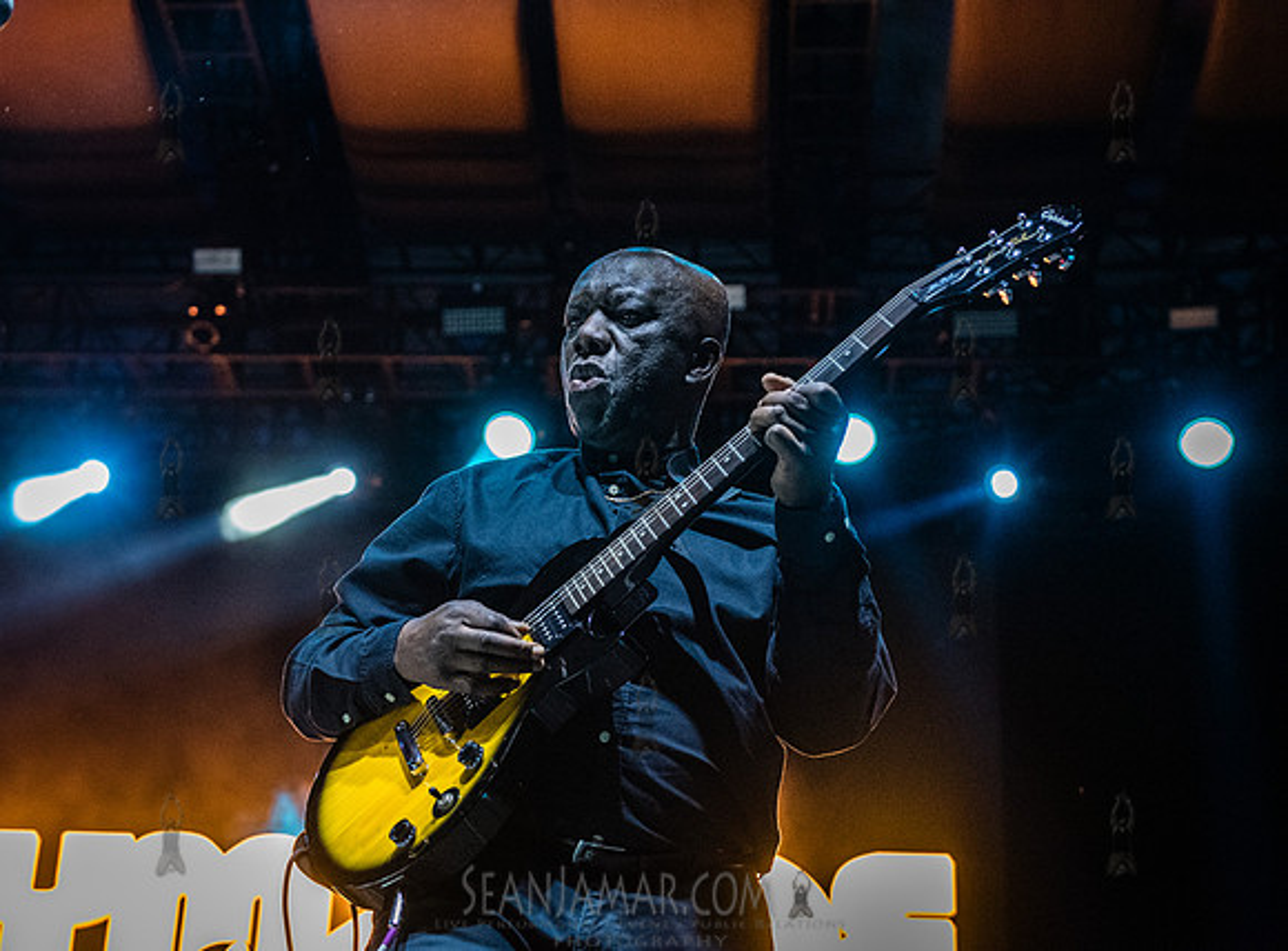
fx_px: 2453
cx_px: 566
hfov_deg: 29.4
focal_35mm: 66
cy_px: 424
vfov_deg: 21.9
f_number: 3.5
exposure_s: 1/320
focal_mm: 56
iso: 6400
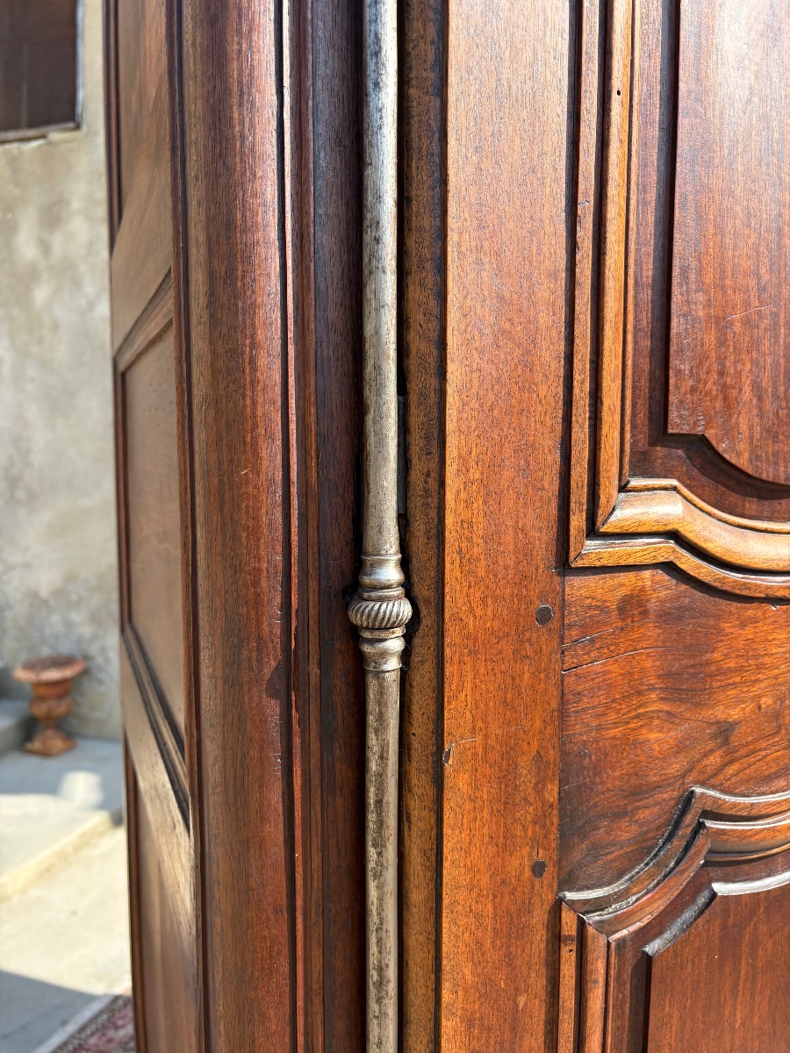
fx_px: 791
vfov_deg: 67.3
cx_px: 395
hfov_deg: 53.1
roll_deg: -1.0
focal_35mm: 26
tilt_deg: -4.5
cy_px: 526
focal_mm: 5.96
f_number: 1.6
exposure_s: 1/1001
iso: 64
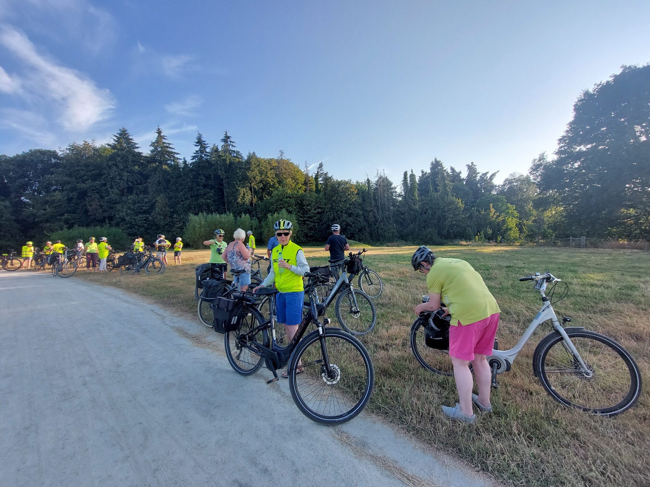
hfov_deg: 106.2
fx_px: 244
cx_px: 325
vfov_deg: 89.9
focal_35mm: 13
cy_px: 244
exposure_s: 1/502
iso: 50
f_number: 2.2
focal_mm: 1.74
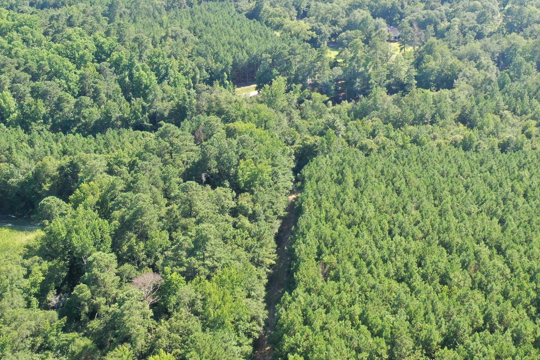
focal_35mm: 50
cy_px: 128
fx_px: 750
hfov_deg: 38.8
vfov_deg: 26.9
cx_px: 389
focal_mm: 10.26
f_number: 4.5
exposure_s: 1/160
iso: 100
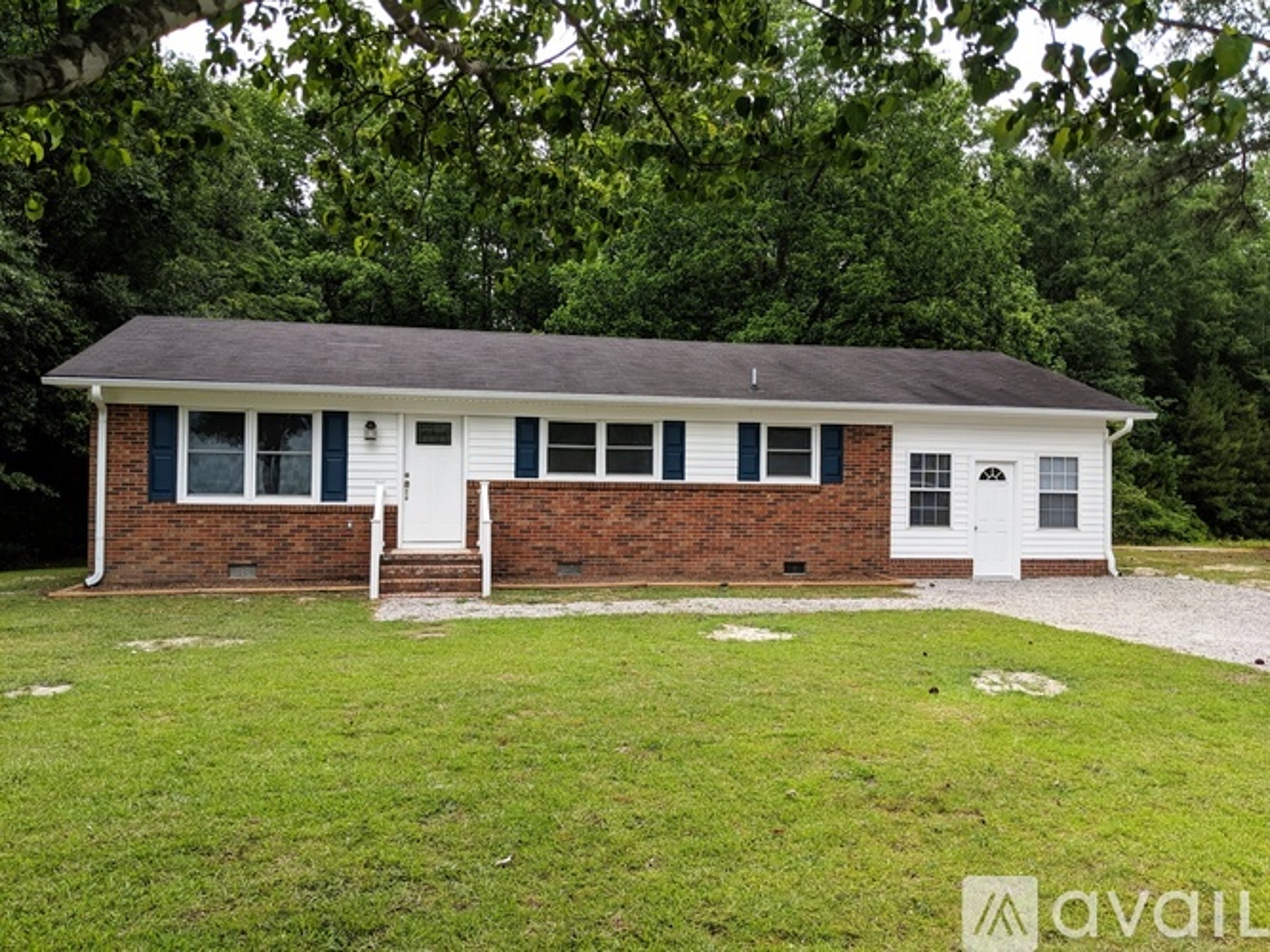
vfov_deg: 51.3
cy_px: 476
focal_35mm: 27
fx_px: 990
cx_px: 635
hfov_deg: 65.3
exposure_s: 1/1949
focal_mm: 4.44
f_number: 1.8
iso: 60
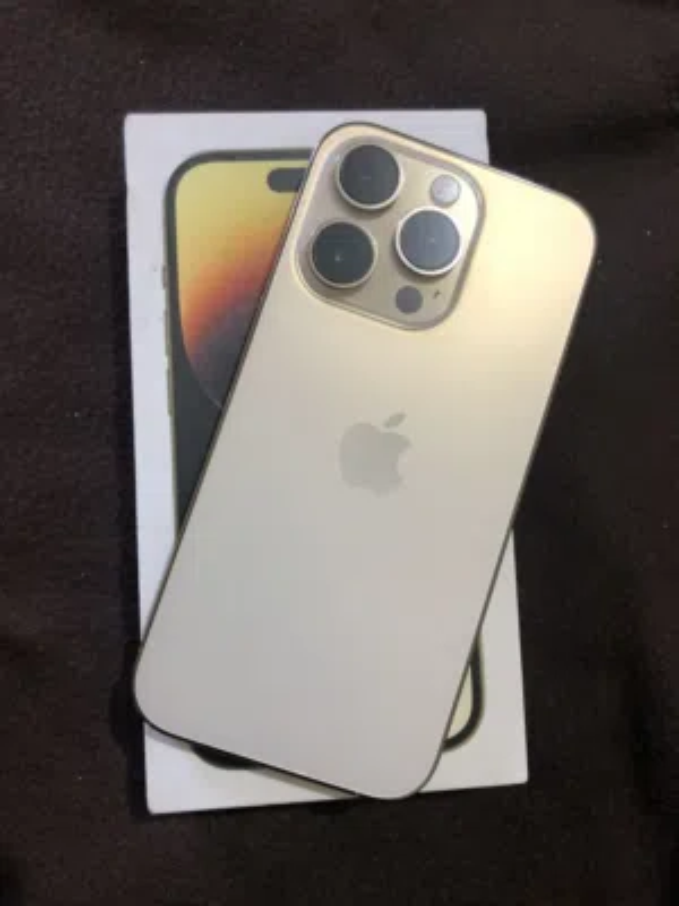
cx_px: 340
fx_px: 732
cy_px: 453
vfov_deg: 63.4
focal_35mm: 28
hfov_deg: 49.7
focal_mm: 3.99
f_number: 1.8
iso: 64
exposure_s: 1/15
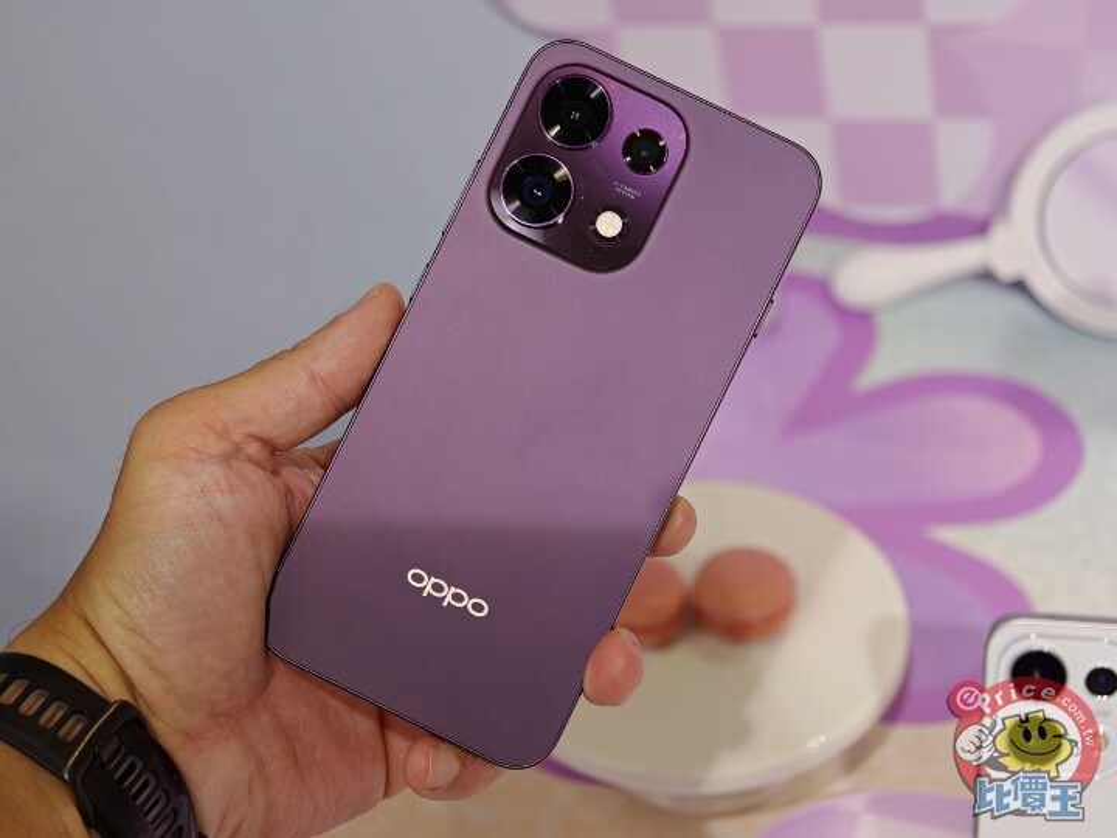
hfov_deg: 27.8
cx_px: 558
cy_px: 419
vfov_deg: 21.0
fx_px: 2259
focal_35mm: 70
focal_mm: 20.1
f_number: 2.2
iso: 160
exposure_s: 1/110
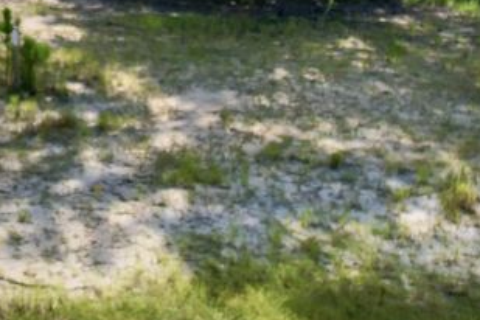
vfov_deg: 16.7
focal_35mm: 73
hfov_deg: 25.8
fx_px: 973
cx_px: -37
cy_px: -179
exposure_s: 1/2000
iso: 100
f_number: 2.8
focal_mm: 8.38
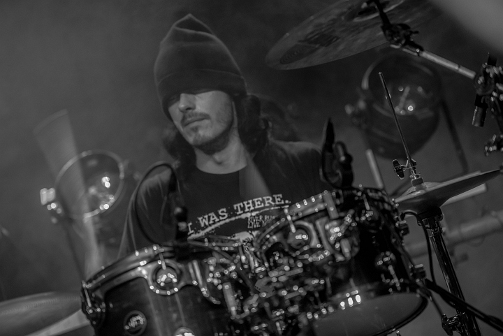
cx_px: 252
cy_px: 168
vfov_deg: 9.2
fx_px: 2097
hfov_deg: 13.7
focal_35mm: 150
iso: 2500
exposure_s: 1/80
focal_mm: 150
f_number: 2.8
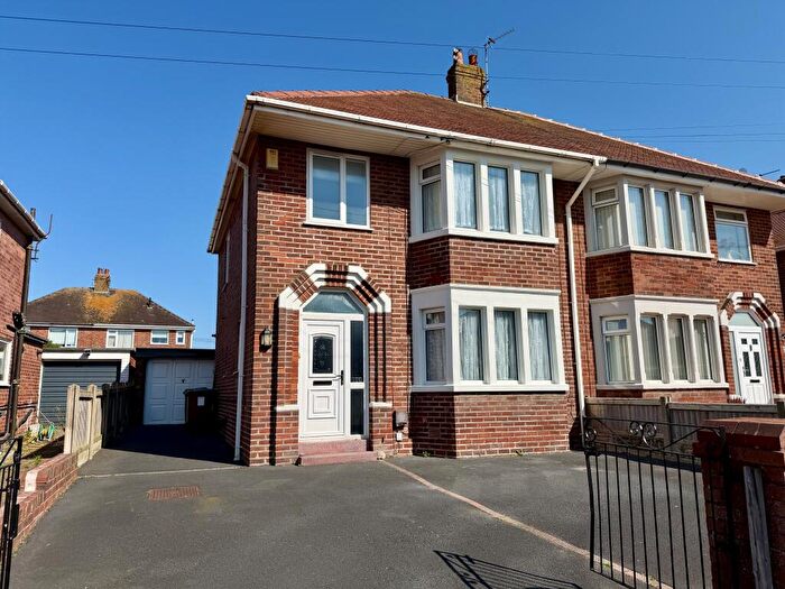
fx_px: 544
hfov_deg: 71.6
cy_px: 294
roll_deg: +0.8
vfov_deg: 56.8
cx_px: 392
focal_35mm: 24
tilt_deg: +9.4
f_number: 1.78
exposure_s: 1/5714
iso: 80
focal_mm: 6.76
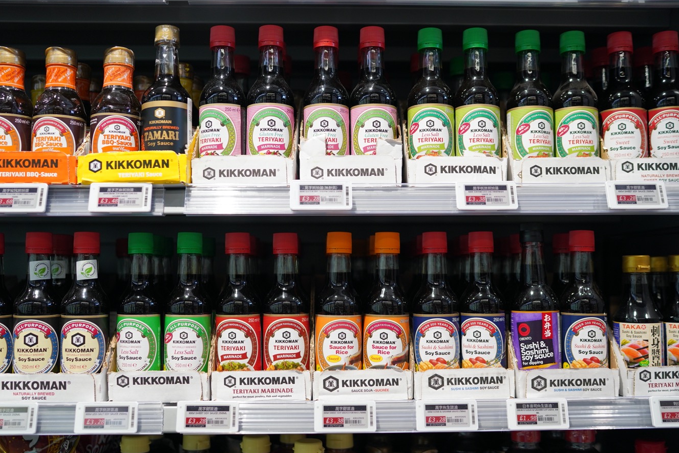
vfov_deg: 35.0
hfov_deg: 50.7
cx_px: 335
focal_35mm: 38
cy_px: 237
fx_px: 717
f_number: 1.8
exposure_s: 1/160
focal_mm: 35
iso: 500
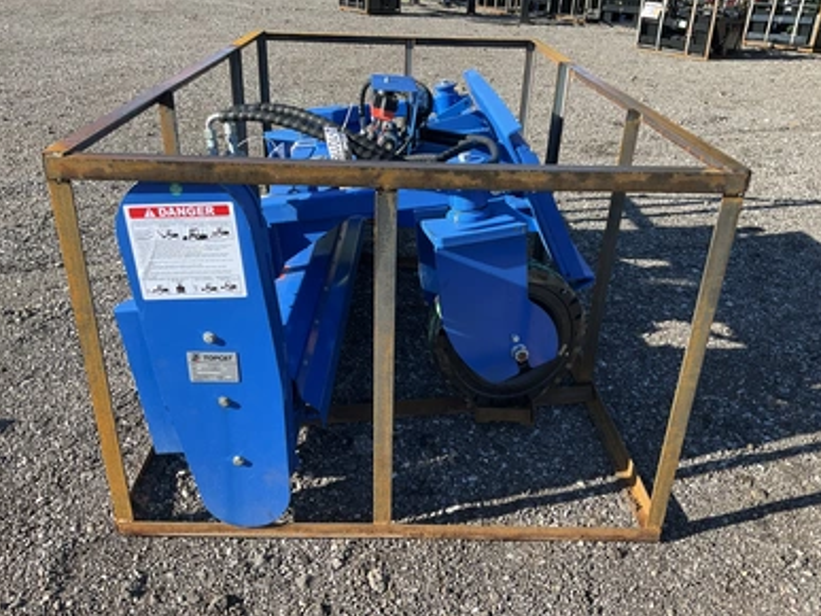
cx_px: 407
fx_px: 711
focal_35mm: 30
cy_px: 300
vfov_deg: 46.8
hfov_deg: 60.0
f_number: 1.8
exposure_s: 1/540
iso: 25
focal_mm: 3
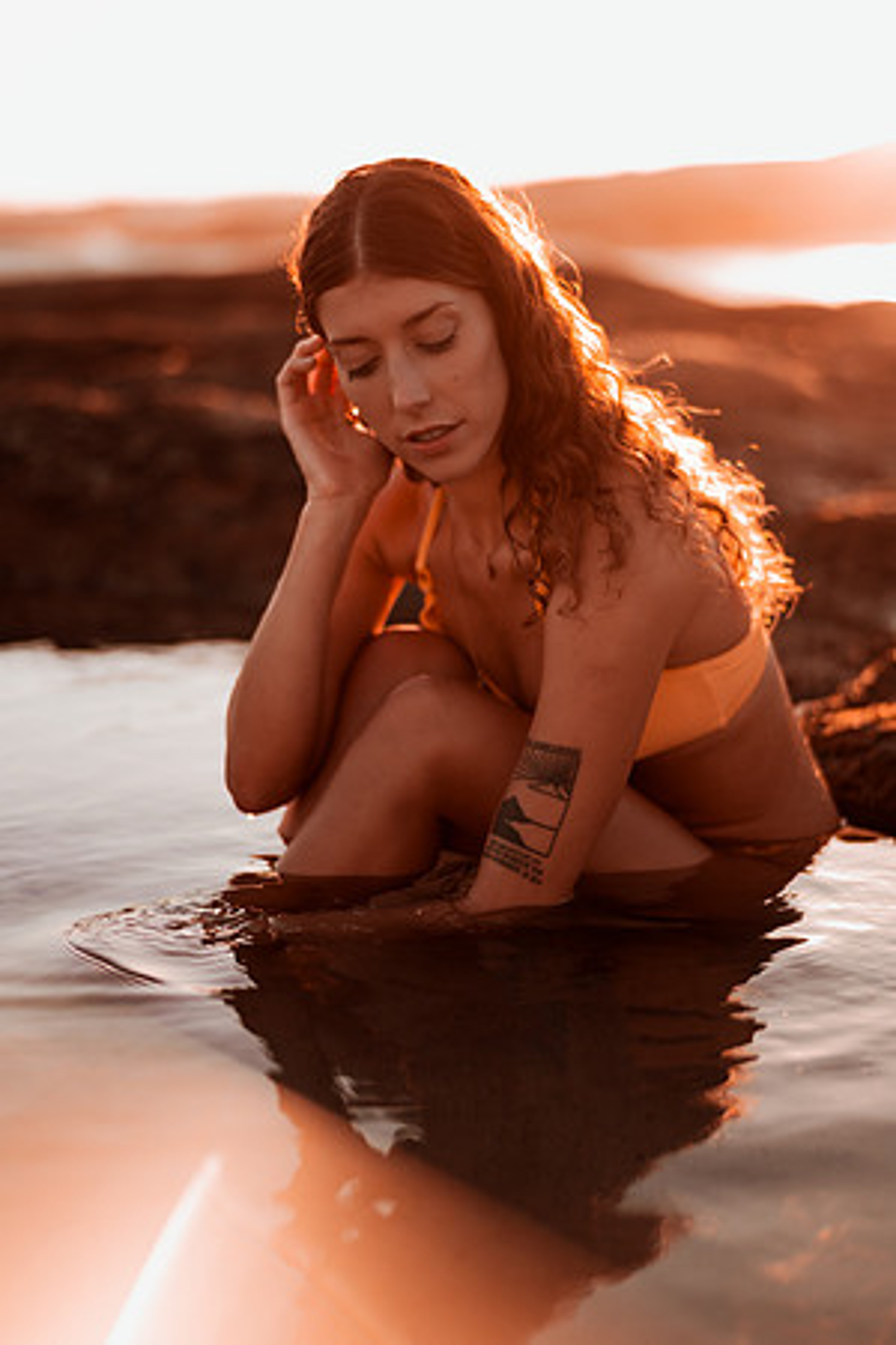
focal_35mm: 58
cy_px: 672
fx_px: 2165
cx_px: 448
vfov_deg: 34.5
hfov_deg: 23.4
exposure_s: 1/1250
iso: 50
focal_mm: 58
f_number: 1.8
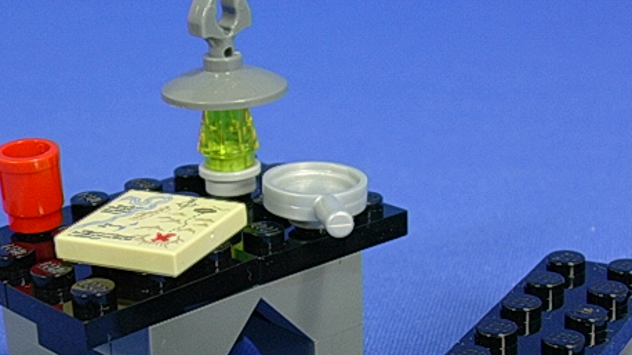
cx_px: 313
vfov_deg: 12.6
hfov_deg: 22.2
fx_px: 1608
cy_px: 251
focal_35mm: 96
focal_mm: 9.6
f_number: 3.5
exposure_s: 1/12.6
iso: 70
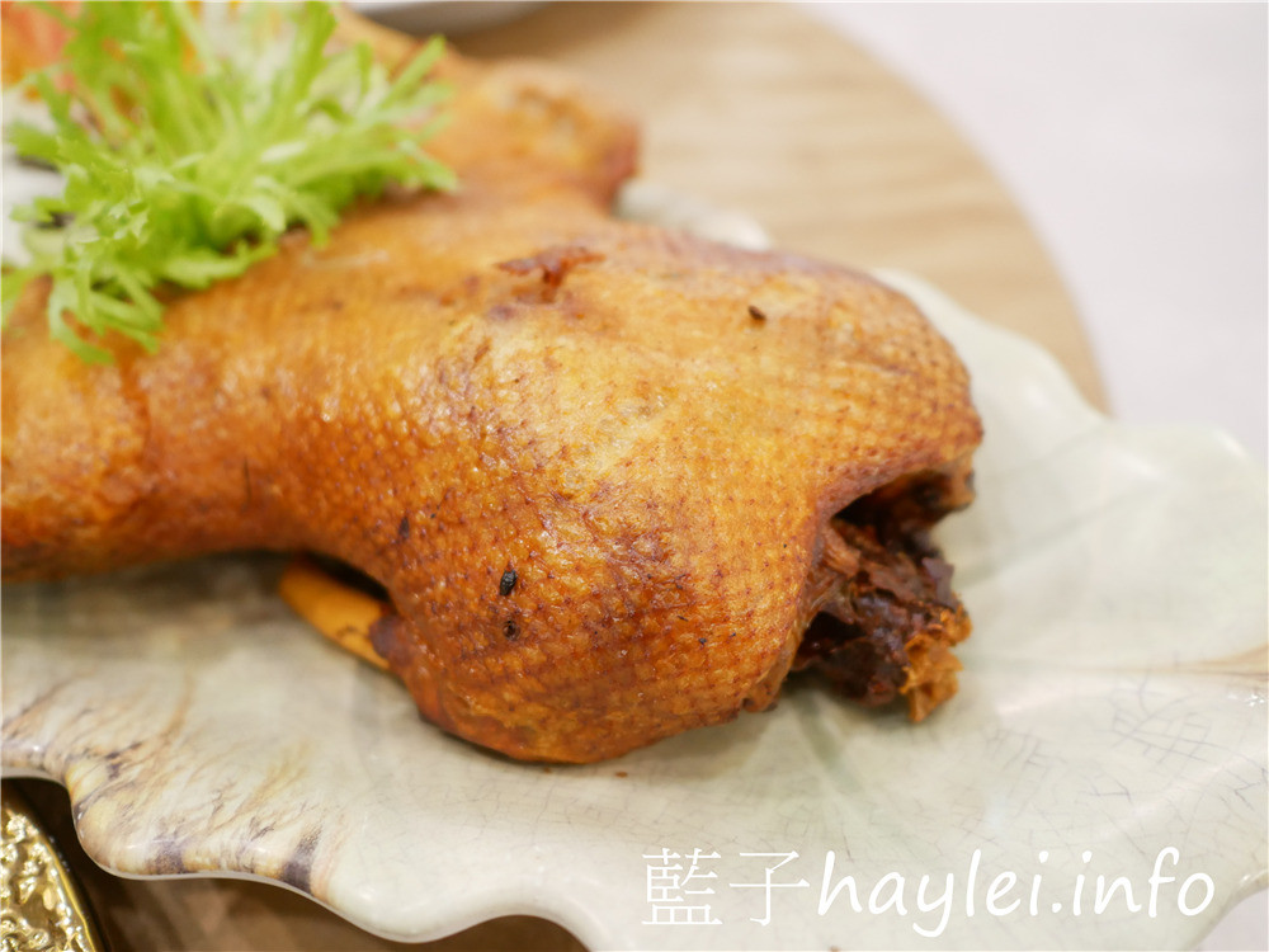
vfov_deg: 46.8
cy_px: 476
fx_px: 1100
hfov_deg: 60.0
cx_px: 634
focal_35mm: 30
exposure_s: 1/60
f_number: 1.7
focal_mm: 15
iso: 1000
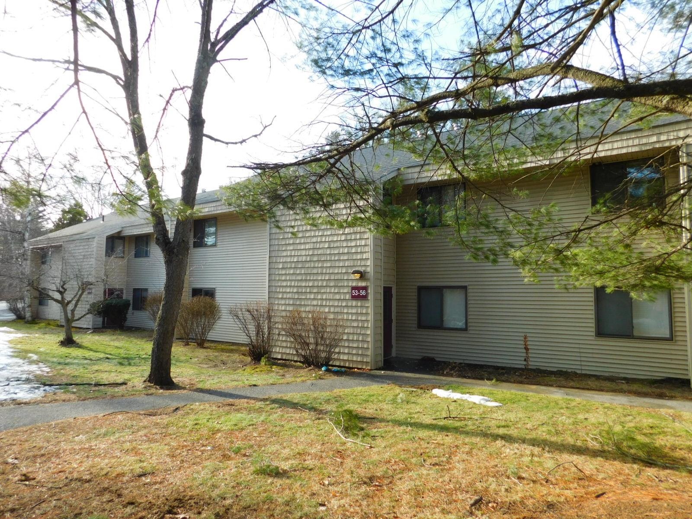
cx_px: 346
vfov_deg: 58.9
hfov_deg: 73.9
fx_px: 460
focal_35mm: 23
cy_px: 260
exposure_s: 1/320
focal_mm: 4
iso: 125
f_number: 3
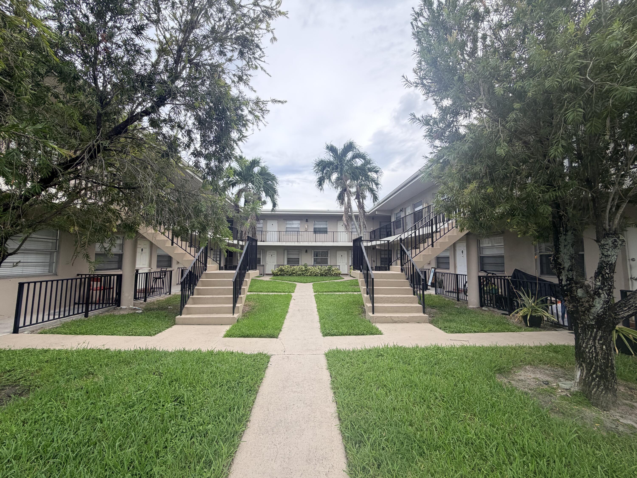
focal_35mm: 14
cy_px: 239
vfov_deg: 85.7
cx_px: 318
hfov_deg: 102.1
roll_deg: -0.1
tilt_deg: +4.4
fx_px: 258
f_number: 2.2
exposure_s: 1/502
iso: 40
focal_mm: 2.22
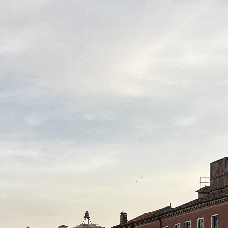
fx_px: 604
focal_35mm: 81
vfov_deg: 19.9
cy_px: 283
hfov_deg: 18.8
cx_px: -115
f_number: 1.5
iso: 50
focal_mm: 5.7
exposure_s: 1/434
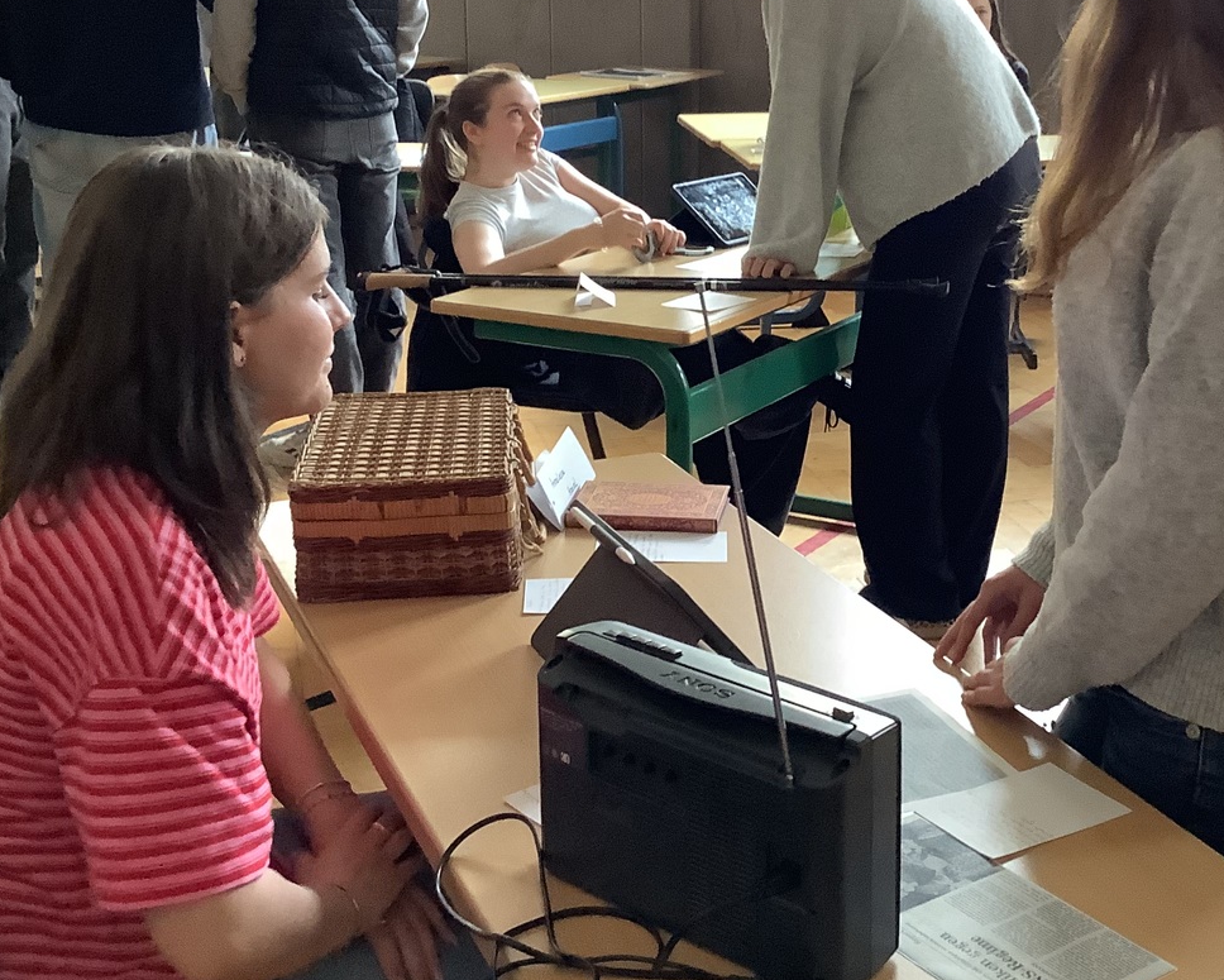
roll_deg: -1.3
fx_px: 1848
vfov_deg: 29.5
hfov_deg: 36.5
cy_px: 330
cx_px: 744
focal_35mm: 51
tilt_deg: -14.6
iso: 320
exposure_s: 1/33
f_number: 2.4
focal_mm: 3.3
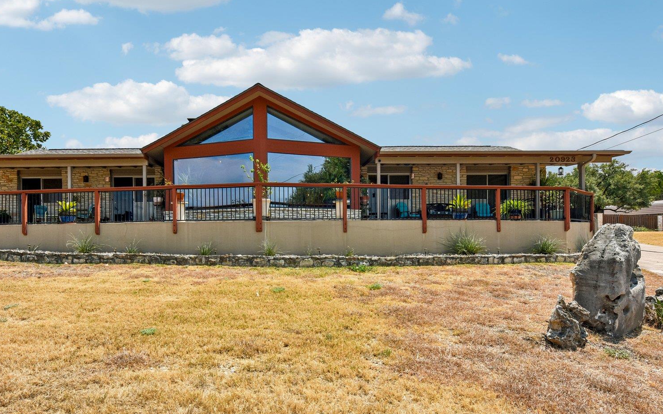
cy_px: 244
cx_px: 280
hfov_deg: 81.7
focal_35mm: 21
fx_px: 379
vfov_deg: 56.9
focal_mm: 15
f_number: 8
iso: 100
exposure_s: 1/640
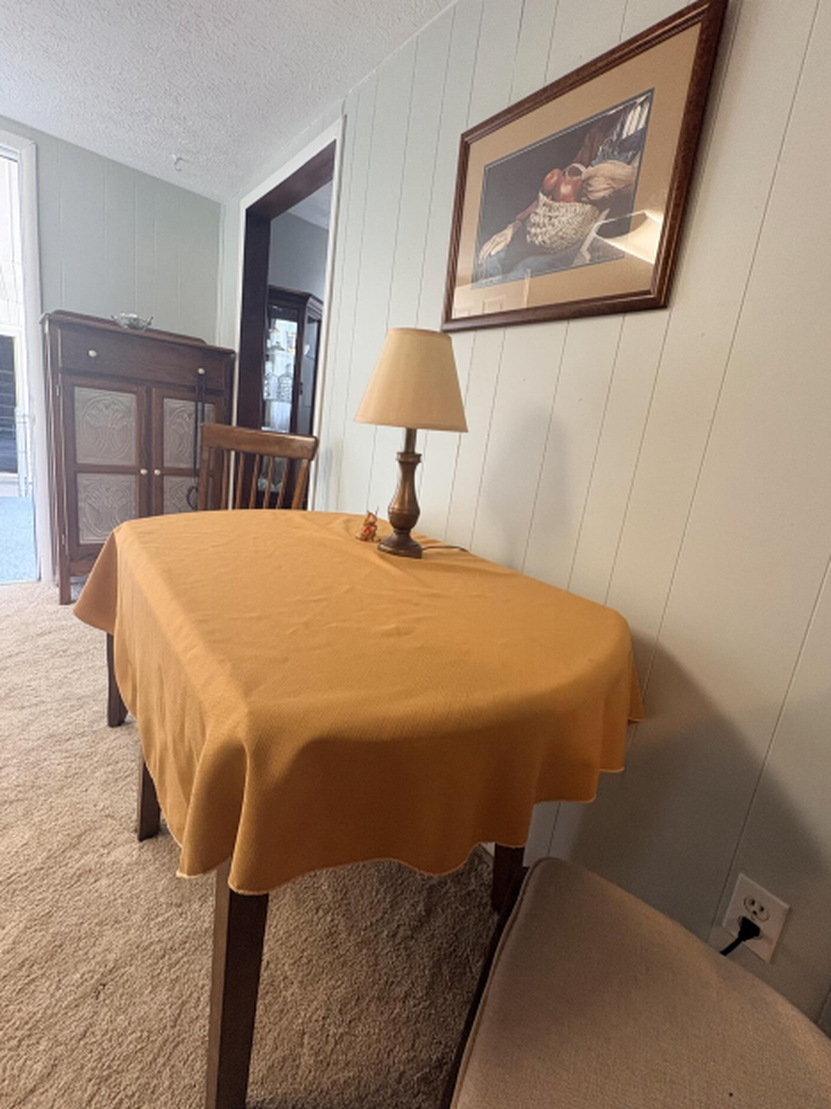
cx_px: 420
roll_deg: -7.3
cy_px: 538
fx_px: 480
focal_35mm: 15
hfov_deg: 81.7
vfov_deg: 98.2
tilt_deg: -10.8
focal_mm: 2.22
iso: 250
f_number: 2.2
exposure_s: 1/60
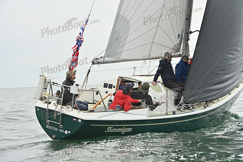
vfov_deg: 11.8
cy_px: 81
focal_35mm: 116
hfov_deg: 17.6
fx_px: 783
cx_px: 122
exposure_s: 1/800
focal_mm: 116
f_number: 9
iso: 320
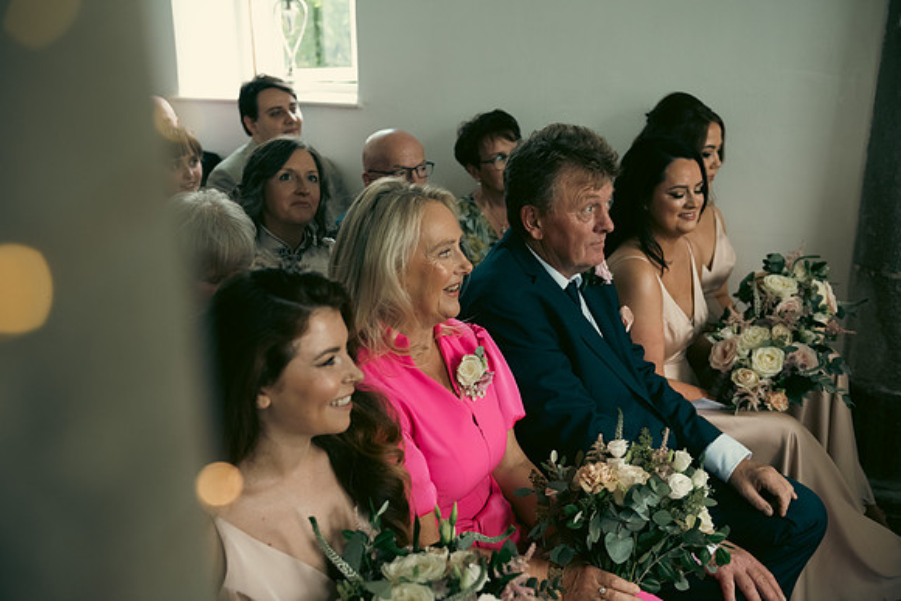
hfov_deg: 50.7
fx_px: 951
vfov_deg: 35.1
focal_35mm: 38
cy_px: 300
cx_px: 450
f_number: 3.5
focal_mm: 38
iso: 800
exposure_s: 1/160
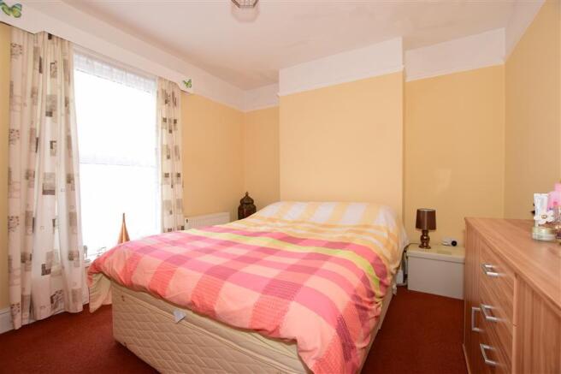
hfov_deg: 100.4
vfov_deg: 77.3
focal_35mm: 15
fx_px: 234
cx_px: 280
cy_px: 187
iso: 400
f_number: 5.6
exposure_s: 1/40
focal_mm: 10
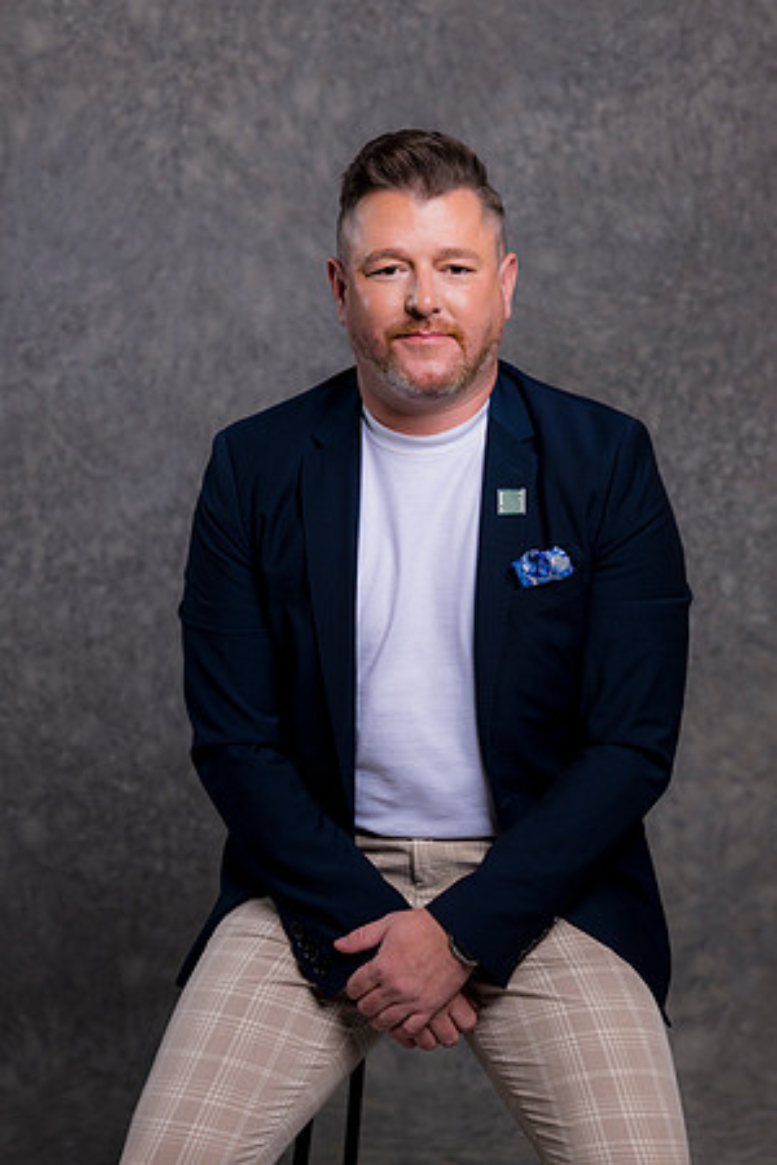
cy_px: 582
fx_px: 2752
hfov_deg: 16.1
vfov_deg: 23.9
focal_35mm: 85
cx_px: 388
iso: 100
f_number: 5
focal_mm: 85
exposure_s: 1/200
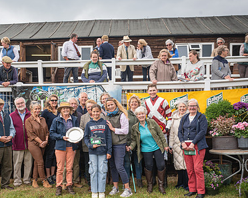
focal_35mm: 46
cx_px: 96
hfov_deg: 40.1
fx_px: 337
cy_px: 127
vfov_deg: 32.5
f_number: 6.3
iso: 80
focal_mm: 27
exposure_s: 1/60
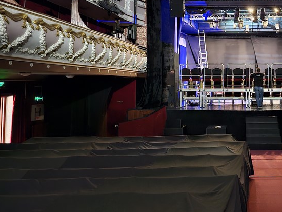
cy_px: 58
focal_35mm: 39
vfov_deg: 36.2
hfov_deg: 44.8
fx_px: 318
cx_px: 236
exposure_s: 1/16.7
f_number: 1.7
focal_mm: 6.3
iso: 1250
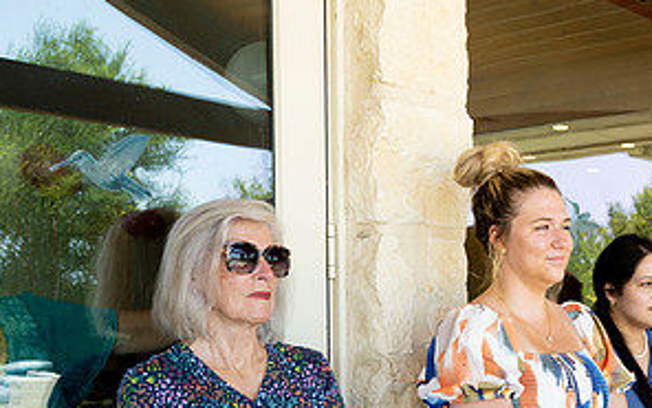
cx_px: 617
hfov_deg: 34.8
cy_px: 389
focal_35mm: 54
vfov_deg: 23.2
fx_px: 960
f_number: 4.5
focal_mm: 27
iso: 125
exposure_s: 1/100
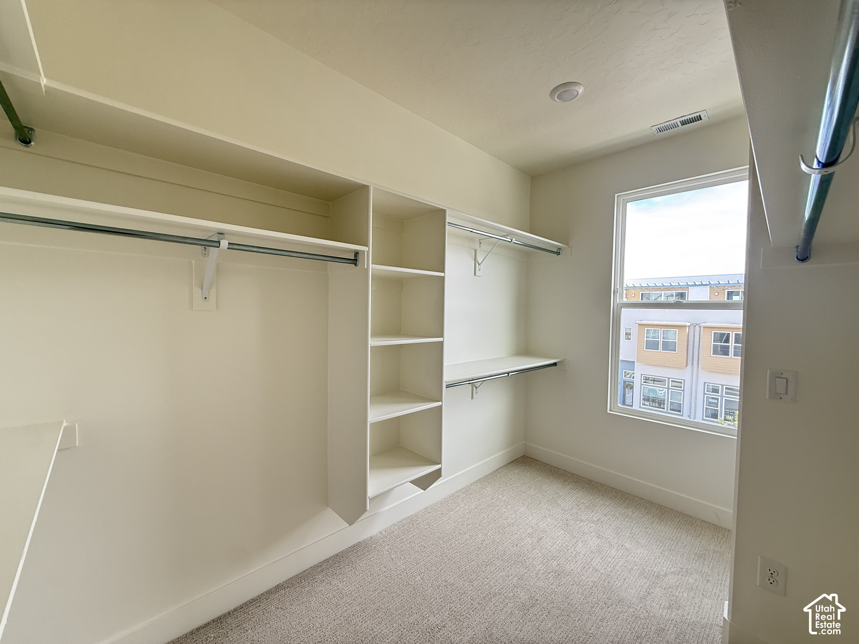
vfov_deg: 85.7
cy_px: 322
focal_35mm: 14
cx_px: 430
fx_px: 347
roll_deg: -1.1
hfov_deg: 102.1
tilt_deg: -2.0
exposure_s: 1/99
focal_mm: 2.22
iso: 160
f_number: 2.2
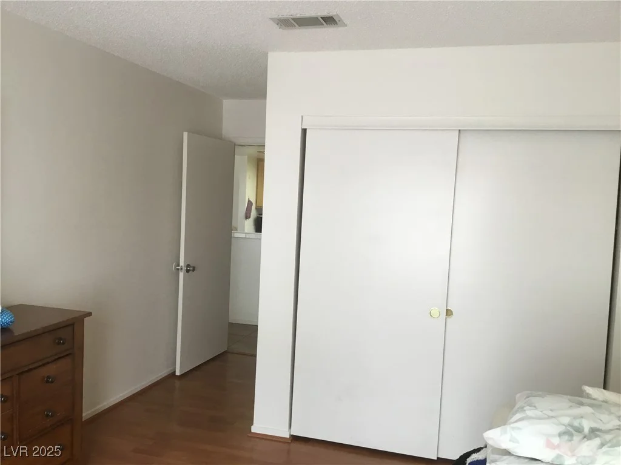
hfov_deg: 58.4
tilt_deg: -2.3
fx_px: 556
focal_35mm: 31
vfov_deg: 45.4
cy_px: 232
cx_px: 310
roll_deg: -2.5
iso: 64
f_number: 2.4
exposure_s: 1/30
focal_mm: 3.3
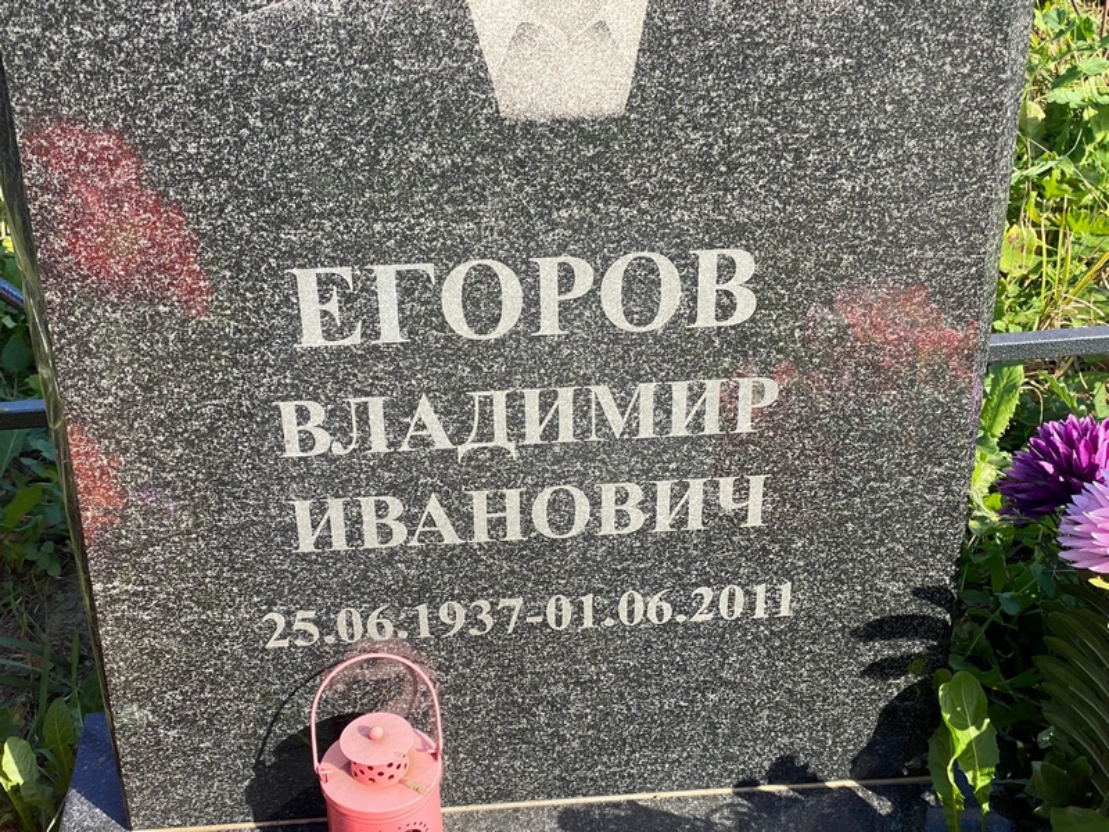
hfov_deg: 36.8
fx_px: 1666
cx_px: 554
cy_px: 416
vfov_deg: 28.0
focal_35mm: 52
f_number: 2
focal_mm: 6
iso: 20
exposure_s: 1/615
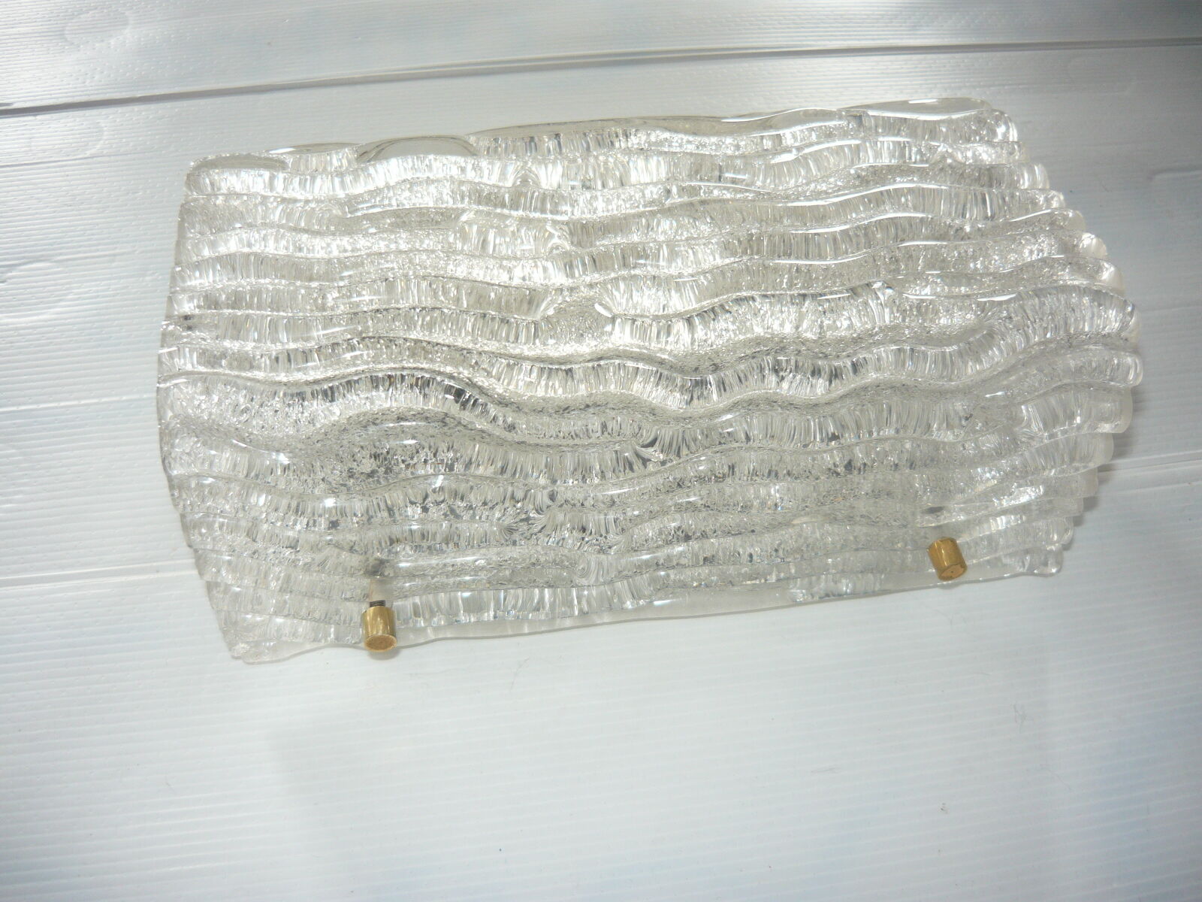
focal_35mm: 33
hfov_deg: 55.4
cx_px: 601
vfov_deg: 42.9
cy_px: 451
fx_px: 1146
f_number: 2.8
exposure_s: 1/30
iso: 100
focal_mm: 5.5
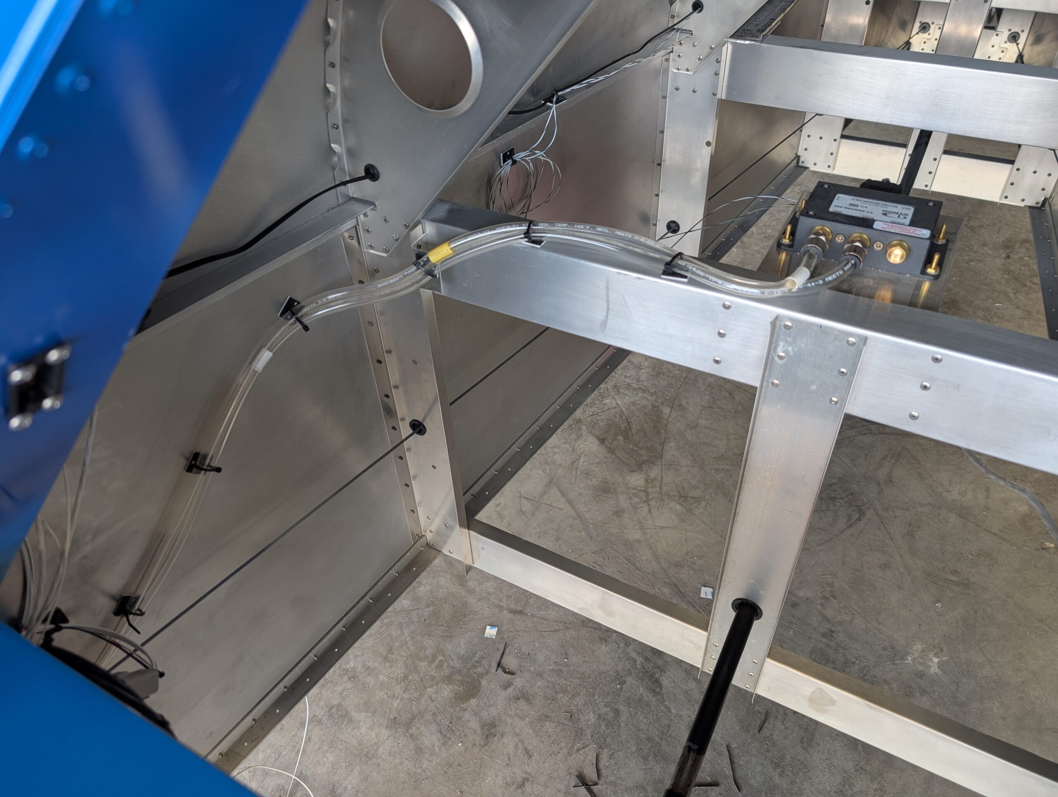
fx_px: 735
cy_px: 398
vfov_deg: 56.9
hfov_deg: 71.5
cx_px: 529
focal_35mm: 24
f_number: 1.68
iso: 30
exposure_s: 1/60
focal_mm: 6.9
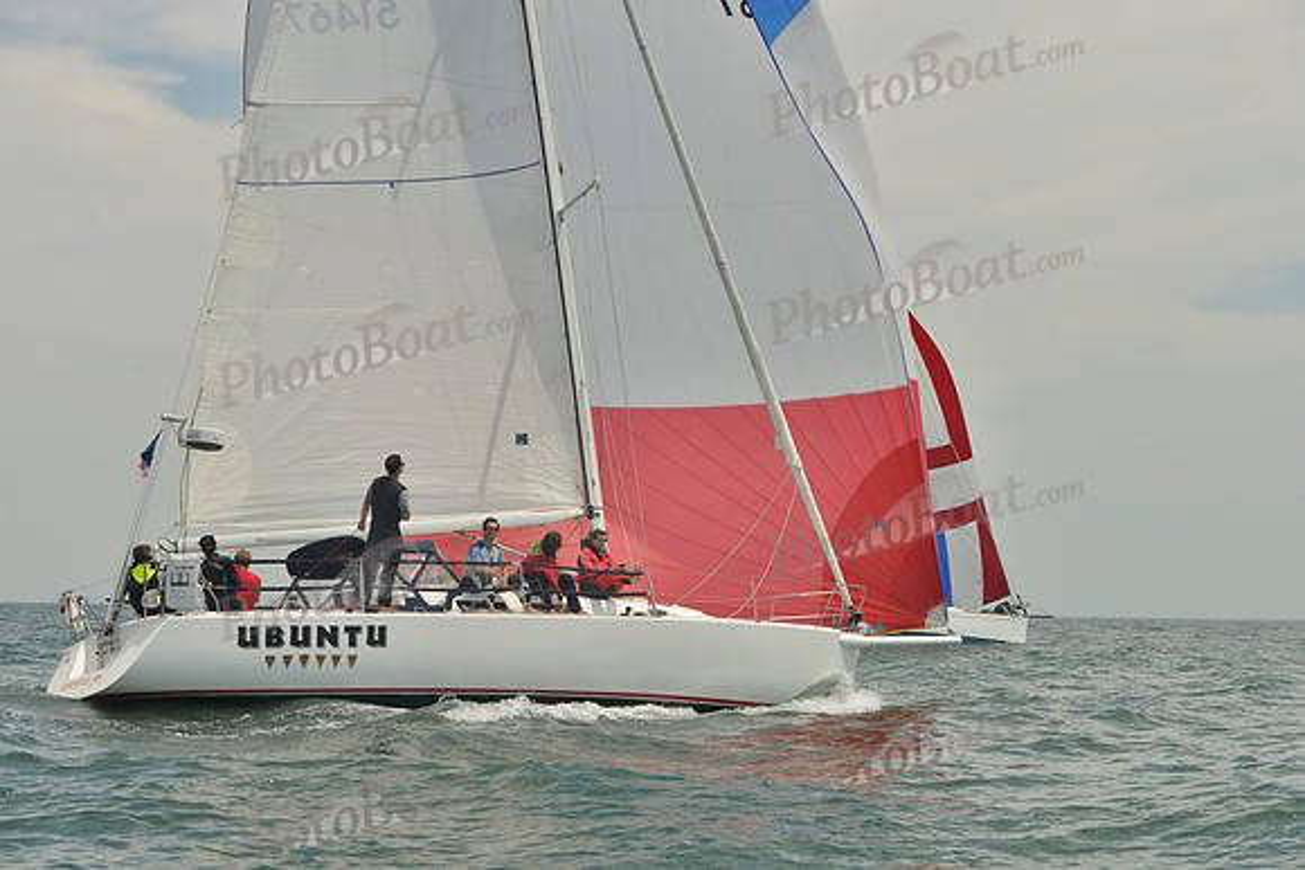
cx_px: 652
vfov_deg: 19.5
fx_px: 2538
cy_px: 435
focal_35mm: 70
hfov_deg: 28.8
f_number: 9
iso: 280
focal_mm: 70
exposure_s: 1/1250
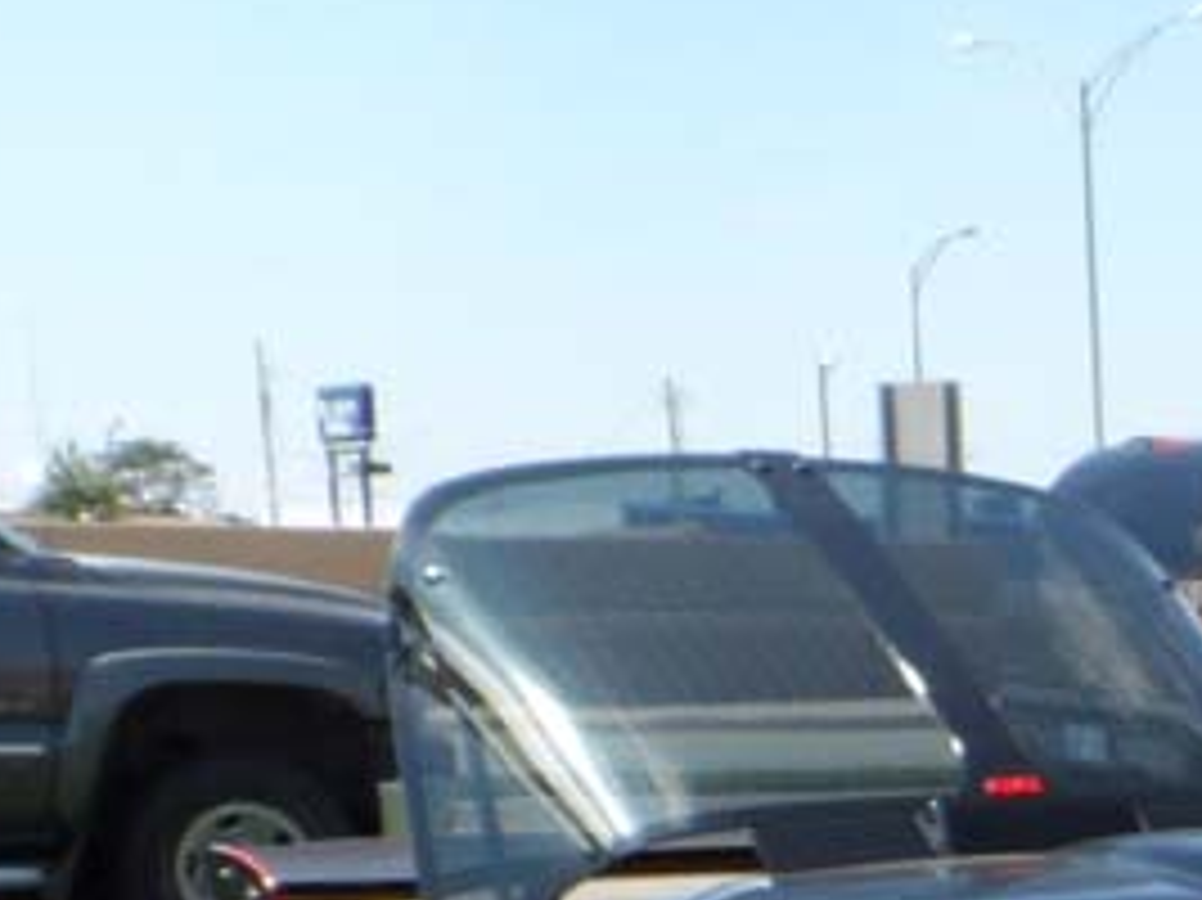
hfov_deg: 18.8
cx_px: 1801
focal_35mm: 92
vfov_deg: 14.8
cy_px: 1408
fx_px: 3193
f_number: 4.5
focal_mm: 4
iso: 80
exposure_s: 1/350
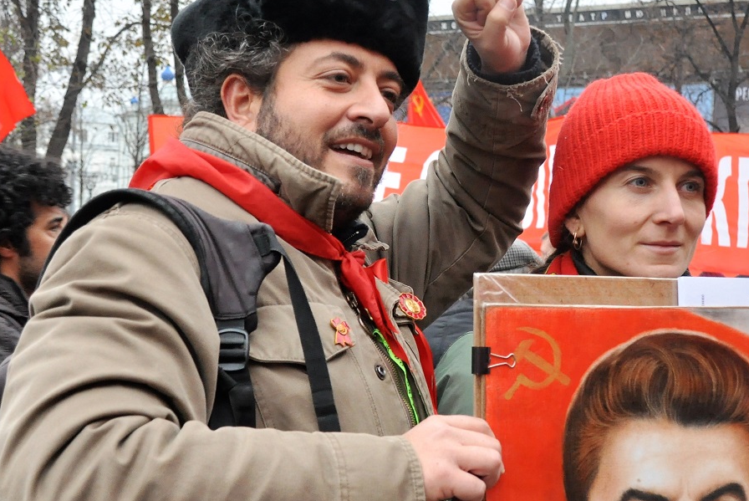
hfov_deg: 34.2
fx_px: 1208
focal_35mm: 58
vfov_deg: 23.3
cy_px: 330
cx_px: 482
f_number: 4.5
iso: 1000
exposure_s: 1/80
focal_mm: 22
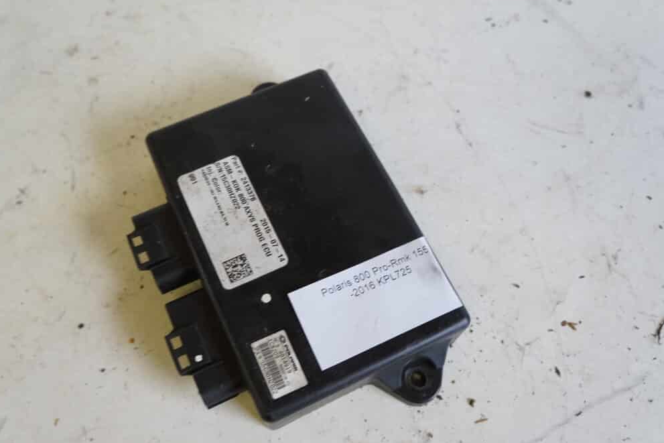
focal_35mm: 31
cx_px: 326
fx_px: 572
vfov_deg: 42.3
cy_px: 218
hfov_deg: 60.3
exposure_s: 1/60
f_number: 4
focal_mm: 20
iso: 640
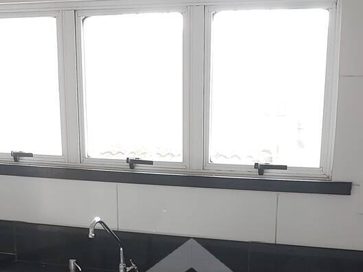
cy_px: 329
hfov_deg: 23.8
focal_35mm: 82
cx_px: 192
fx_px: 860
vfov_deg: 17.2
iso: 125
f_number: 1.8
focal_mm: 4.6
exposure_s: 1/60
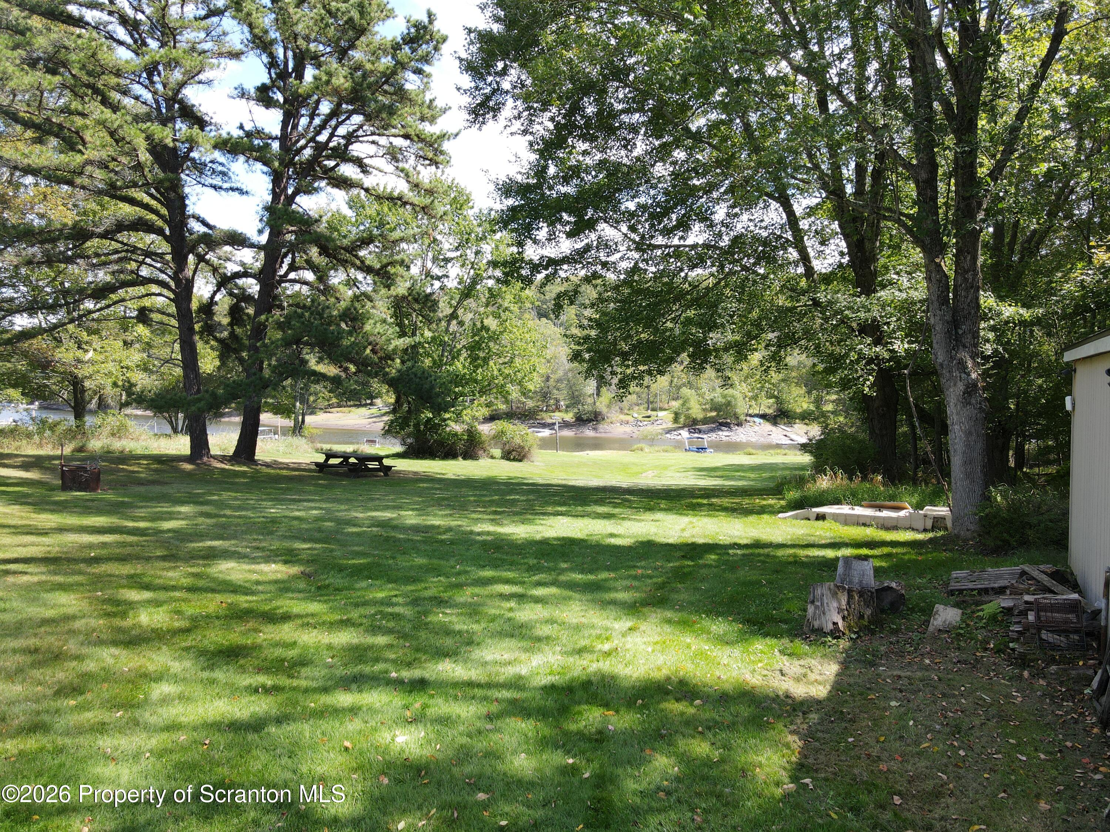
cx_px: 555
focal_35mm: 24
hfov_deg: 71.6
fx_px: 770
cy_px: 416
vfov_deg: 56.8
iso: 100
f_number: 2.8
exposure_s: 1/125
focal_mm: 4.5
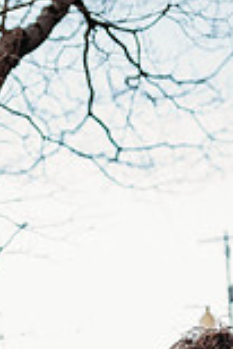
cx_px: 238
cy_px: 499
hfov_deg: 18.9
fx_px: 678
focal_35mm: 70
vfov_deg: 23.9
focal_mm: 24
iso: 160
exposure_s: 1/320
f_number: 2
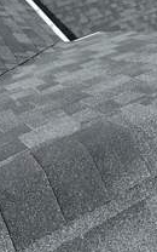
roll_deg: +0.0
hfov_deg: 26.3
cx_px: 89
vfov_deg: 40.0
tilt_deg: -36.8
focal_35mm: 49
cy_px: 64
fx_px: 335
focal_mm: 6.86
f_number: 1.78
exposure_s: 1/2967
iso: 80
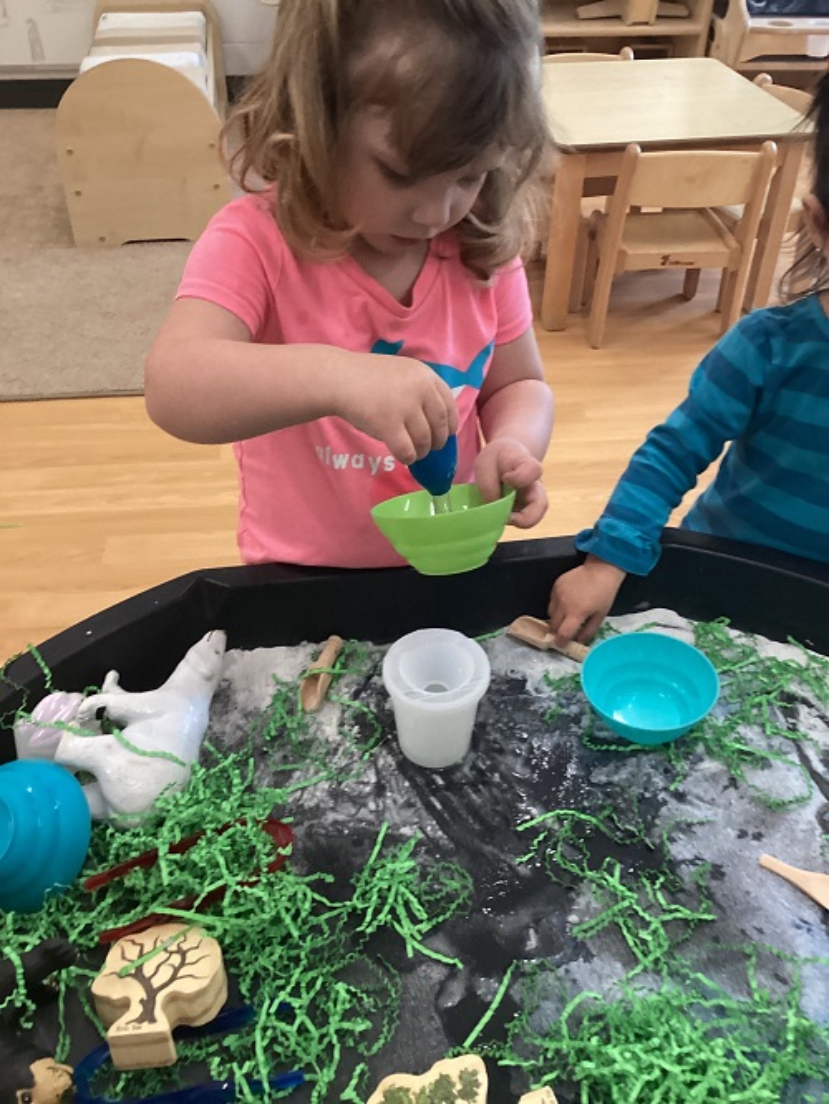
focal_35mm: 31
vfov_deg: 58.3
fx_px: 989
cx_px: 414
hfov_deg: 45.5
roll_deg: -1.3
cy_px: 552
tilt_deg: -41.0
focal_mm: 3.3
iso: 250
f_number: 2.4
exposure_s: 1/40
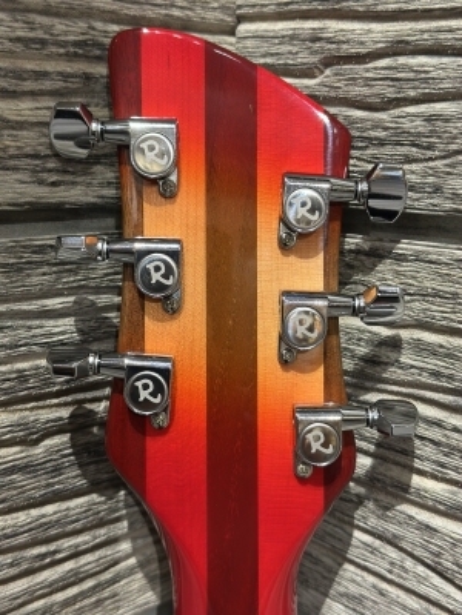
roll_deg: -0.4
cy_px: 308
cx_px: 231
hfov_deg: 30.3
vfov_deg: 39.7
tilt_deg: -9.8
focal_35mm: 48
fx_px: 854
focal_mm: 6.86
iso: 200
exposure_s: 1/60
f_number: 1.78
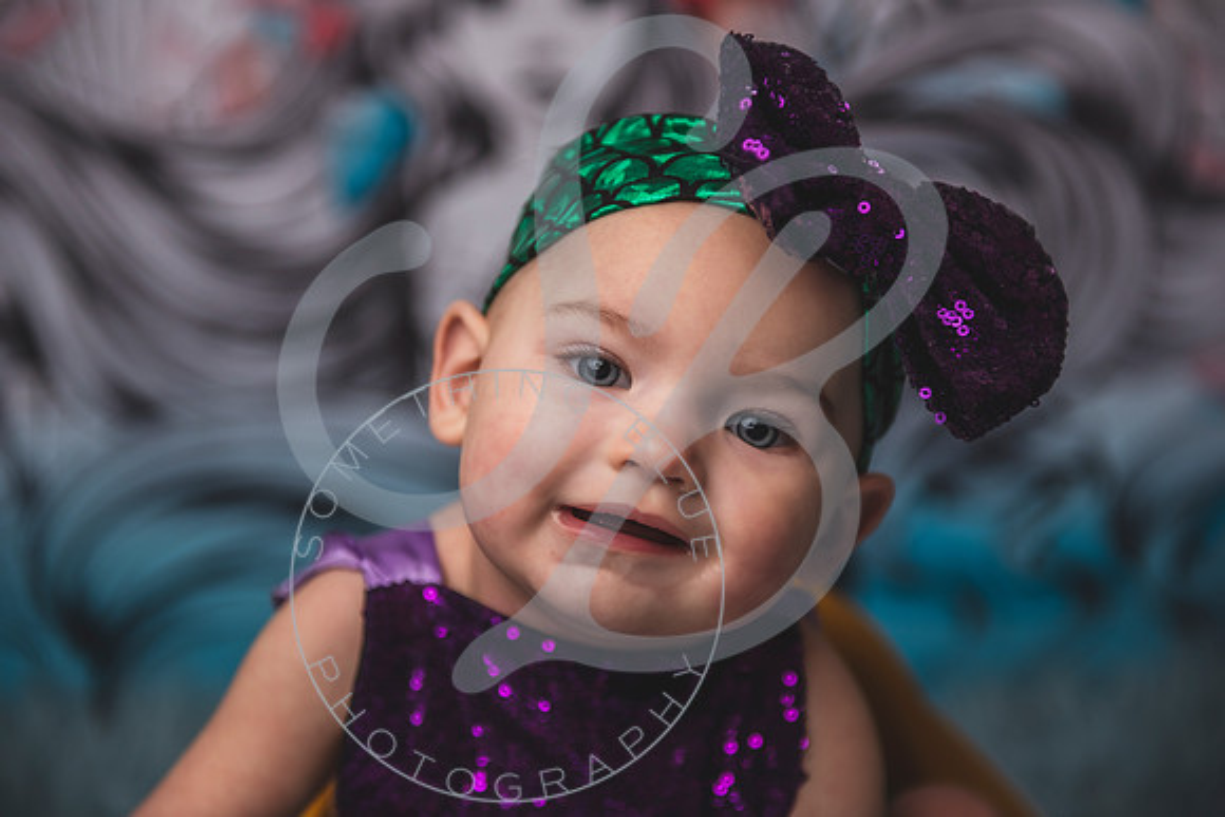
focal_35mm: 70
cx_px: 612
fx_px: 2382
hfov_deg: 28.8
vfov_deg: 19.5
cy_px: 408
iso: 100
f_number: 2.8
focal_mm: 70
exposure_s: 1/160
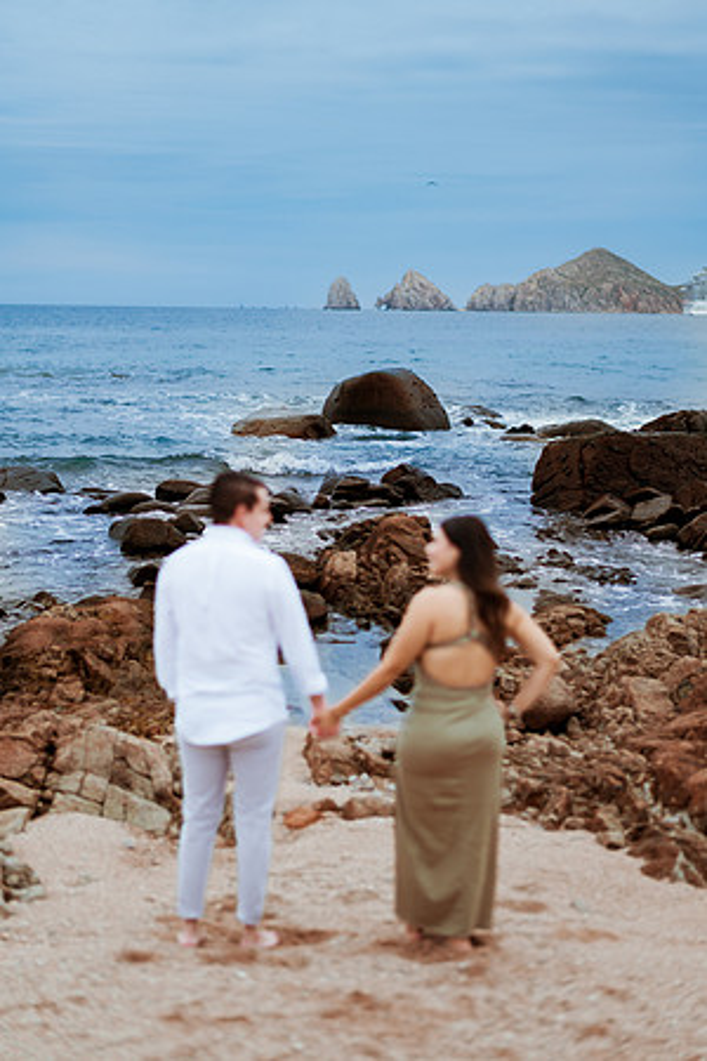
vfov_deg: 34.5
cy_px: 530
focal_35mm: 58
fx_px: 1708
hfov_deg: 23.4
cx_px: 354
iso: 80
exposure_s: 1/800
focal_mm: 58
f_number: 1.4
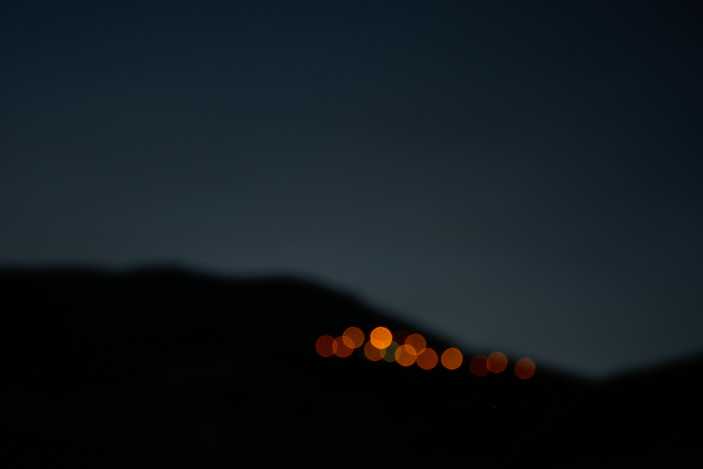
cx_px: 352
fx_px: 1524
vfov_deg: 17.5
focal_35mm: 78
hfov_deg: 26.0
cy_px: 234
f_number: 5.6
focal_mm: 52
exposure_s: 1/20
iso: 640
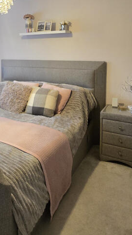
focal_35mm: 30
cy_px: 69
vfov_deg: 61.8
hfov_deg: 36.8
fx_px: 187
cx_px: 16
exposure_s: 1/50
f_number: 2.2
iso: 640
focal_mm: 2.2
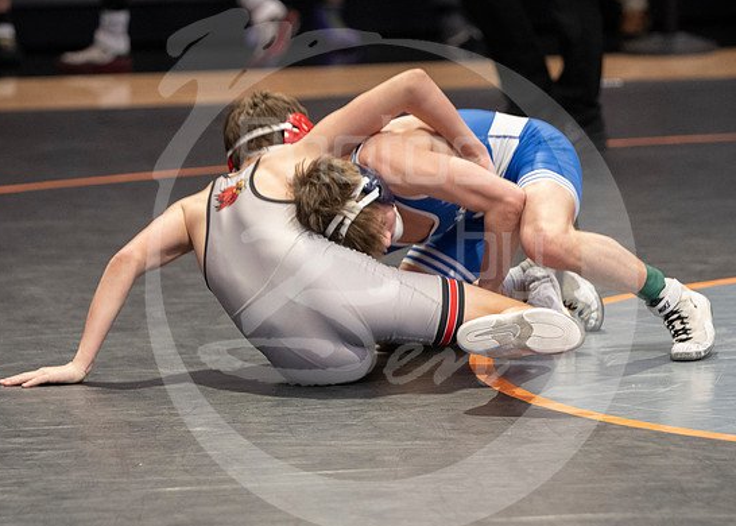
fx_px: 5121
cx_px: 303
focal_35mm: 245
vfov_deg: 5.9
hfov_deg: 8.2
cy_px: 420
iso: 3200
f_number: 2.8
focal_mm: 145
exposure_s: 1/1000
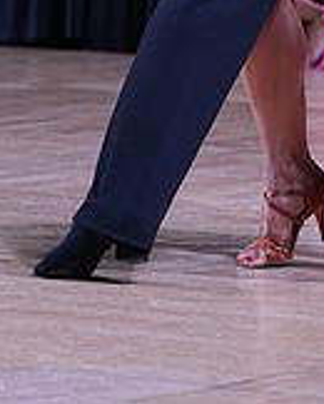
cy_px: -317
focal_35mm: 426
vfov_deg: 4.5
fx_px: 5097
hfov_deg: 3.6
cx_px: 400
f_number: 4
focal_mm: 127
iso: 1600
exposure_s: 1/500
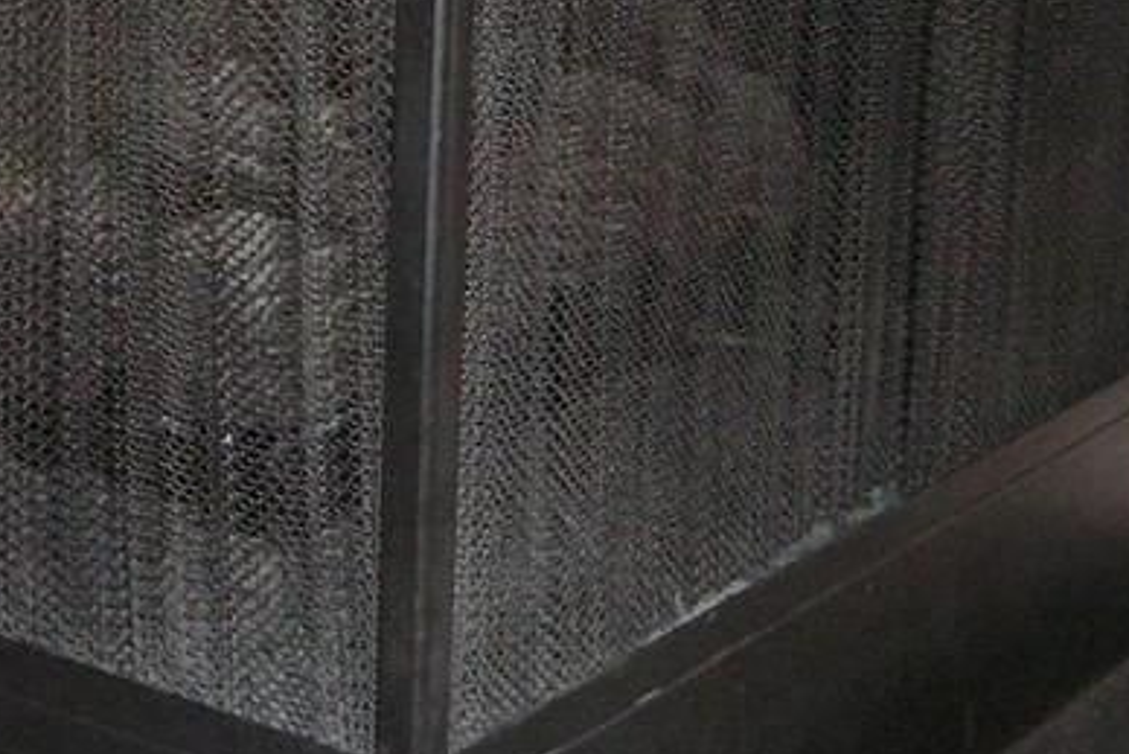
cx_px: 419
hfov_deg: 21.2
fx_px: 3012
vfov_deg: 14.2
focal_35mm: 96
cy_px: 119
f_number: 2.8
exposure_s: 1/30
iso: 400
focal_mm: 5.2
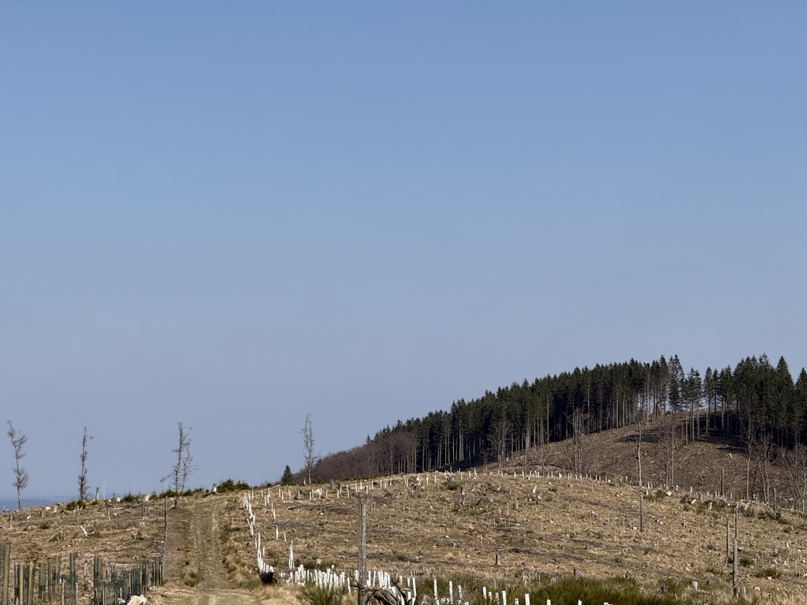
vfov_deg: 12.3
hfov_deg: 16.4
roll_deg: +0.3
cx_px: 404
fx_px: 2798
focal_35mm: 120
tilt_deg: +2.1
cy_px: 302
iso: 50
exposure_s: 1/1773
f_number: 2.8
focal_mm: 15.66
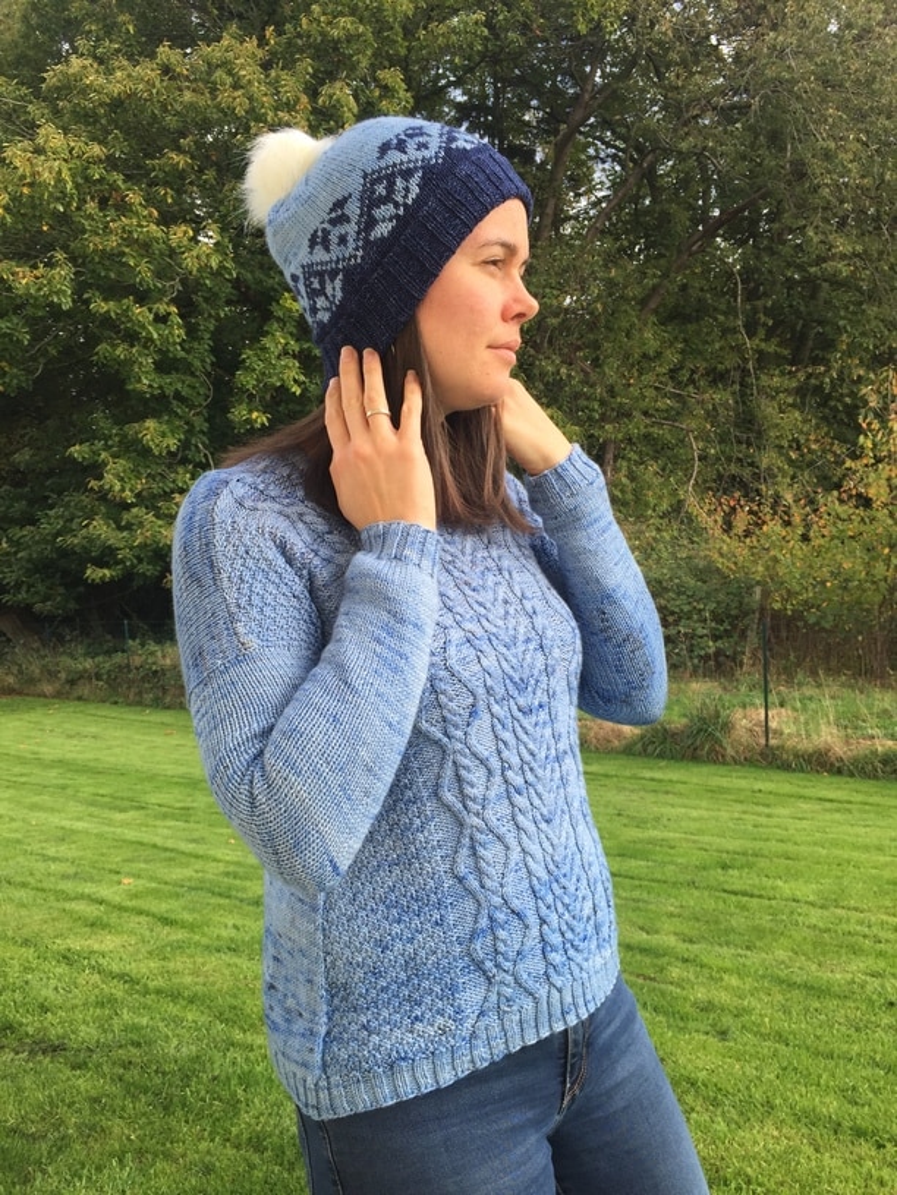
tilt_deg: -3.6
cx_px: 448
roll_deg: +3.8
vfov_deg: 61.7
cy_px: 598
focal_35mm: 29
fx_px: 1002
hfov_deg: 48.2
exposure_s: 1/549
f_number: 2.2
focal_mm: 4.15
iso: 32
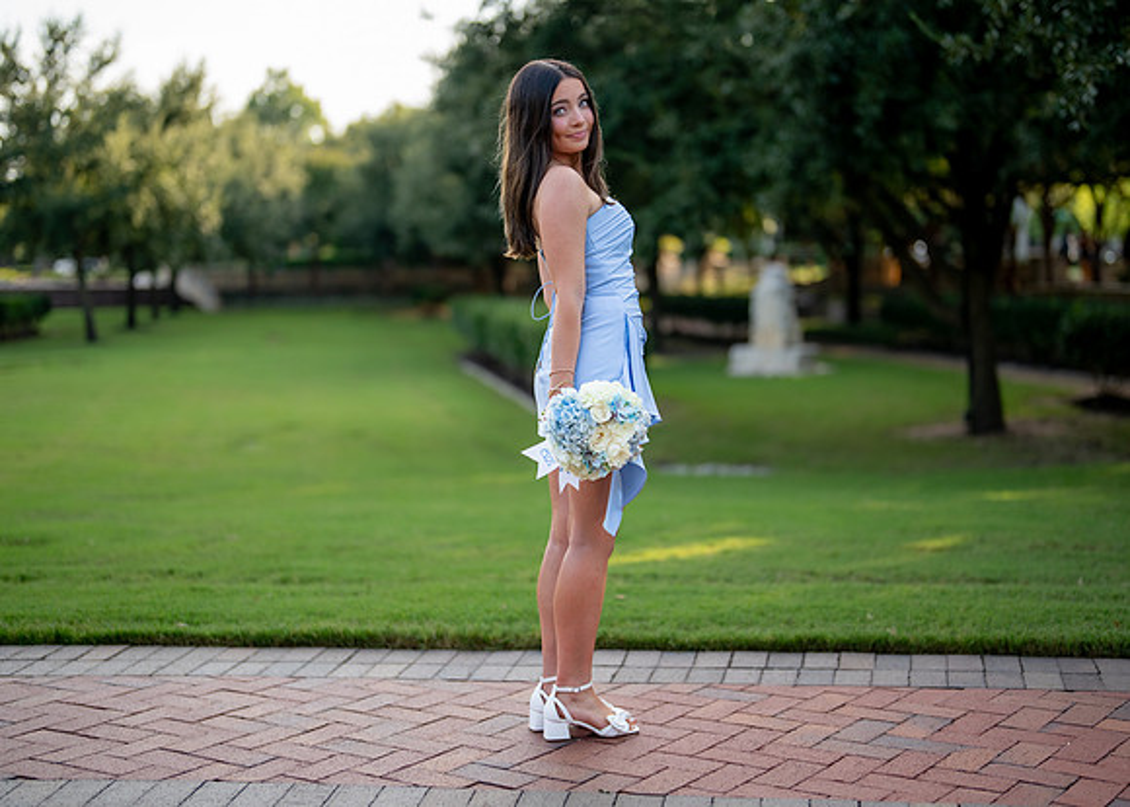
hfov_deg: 35.1
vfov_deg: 25.5
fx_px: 1785
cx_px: 604
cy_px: 393
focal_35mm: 56
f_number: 1.2
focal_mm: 50
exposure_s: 1/2000
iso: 200
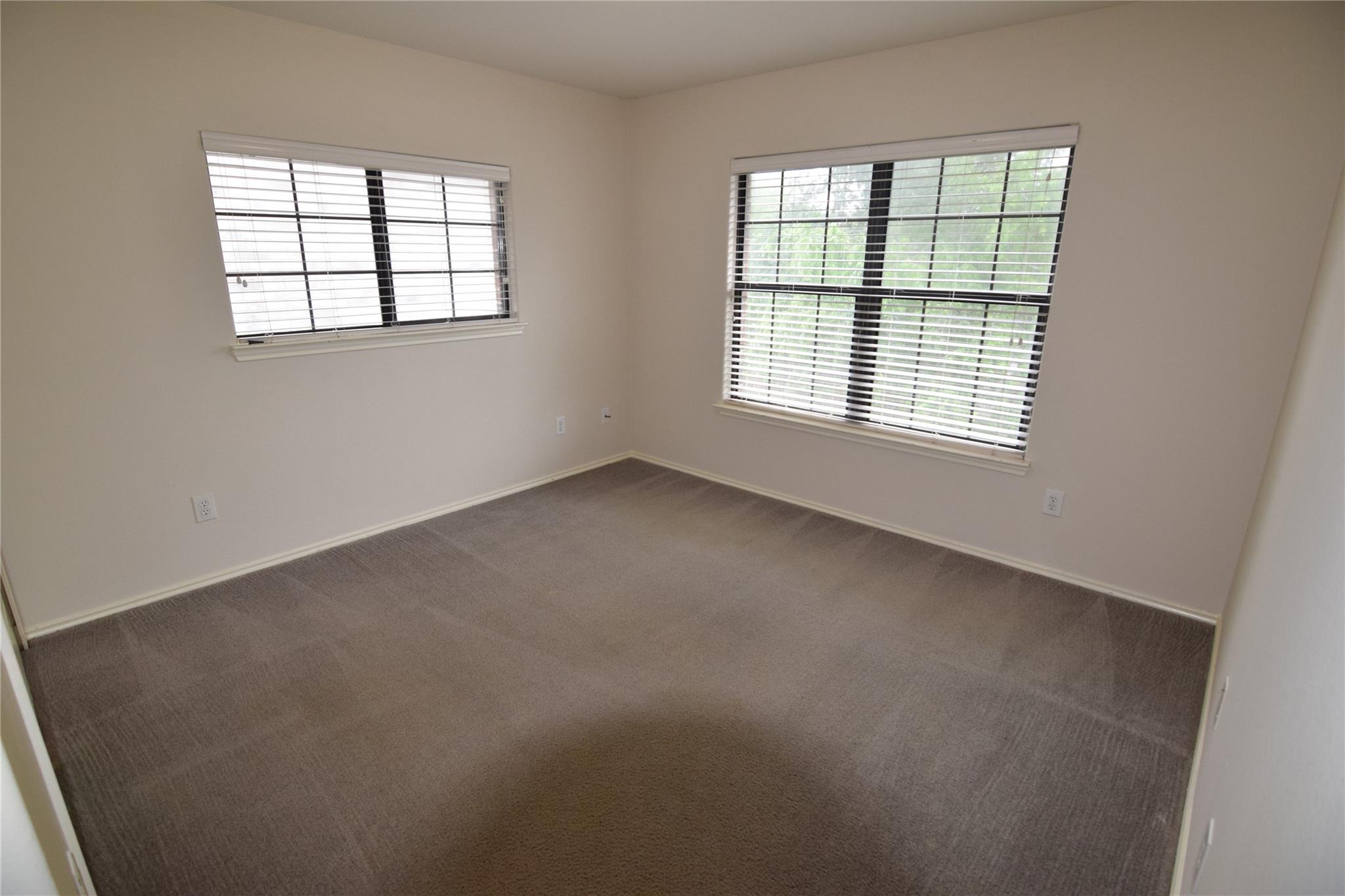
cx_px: 672
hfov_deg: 95.0
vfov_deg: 72.0
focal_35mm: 16
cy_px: 448
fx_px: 616
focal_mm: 11
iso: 800
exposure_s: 1/100
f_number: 5
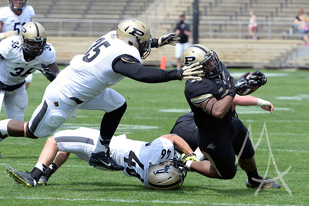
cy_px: 103
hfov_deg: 8.6
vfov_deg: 5.7
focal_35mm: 240
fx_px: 2060
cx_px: 154
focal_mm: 240
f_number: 7.1
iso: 500
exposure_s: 1/1250
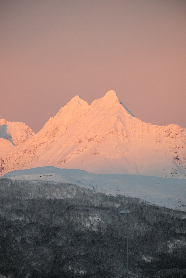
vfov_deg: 5.1
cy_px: 139
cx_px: 93
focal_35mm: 402
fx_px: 3115
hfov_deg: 3.4
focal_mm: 268.2
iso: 1250
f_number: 5.6
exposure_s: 1/750
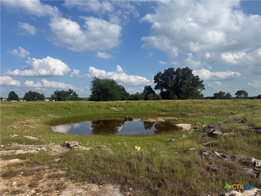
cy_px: 98
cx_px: 130
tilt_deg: -0.3
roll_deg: -0.2
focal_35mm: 24
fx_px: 181
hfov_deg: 71.6
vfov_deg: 56.8
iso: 80
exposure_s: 1/6173
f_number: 1.78
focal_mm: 6.76
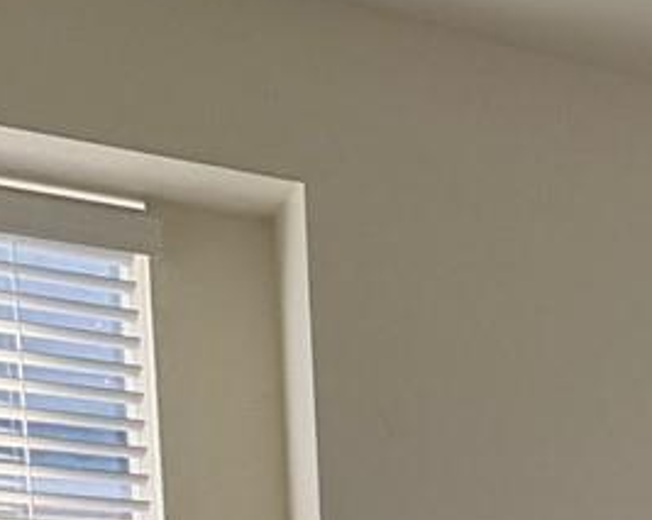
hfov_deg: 15.5
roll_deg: -0.7
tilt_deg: -5.1
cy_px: 808
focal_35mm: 82
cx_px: 1472
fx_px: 1581
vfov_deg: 16.8
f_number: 2.2
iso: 50
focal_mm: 2.22
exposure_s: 1/267
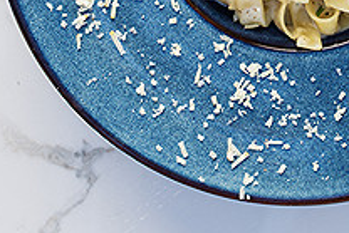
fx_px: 1240
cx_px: 305
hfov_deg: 15.8
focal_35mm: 128
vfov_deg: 10.5
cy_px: -89
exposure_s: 1/125
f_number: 5.6
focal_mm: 44.3
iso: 100
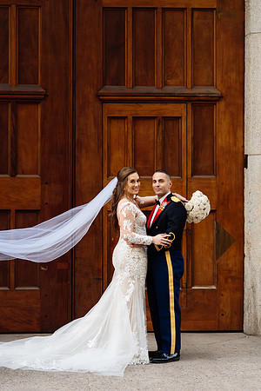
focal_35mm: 122
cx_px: 130
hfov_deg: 11.2
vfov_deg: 16.8
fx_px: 1327
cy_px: 196
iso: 500
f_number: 4
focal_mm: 122
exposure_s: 1/400
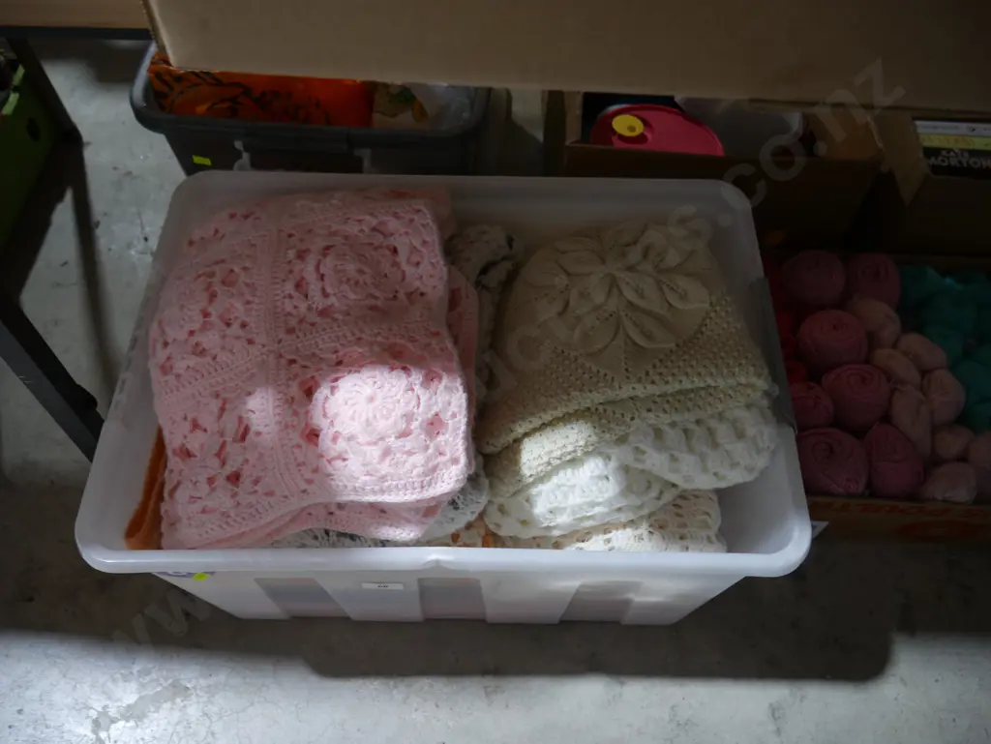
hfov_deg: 63.4
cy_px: 372
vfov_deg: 49.8
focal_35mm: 28
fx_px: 802
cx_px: 496
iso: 320
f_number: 3.5
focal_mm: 14
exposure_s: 1/60
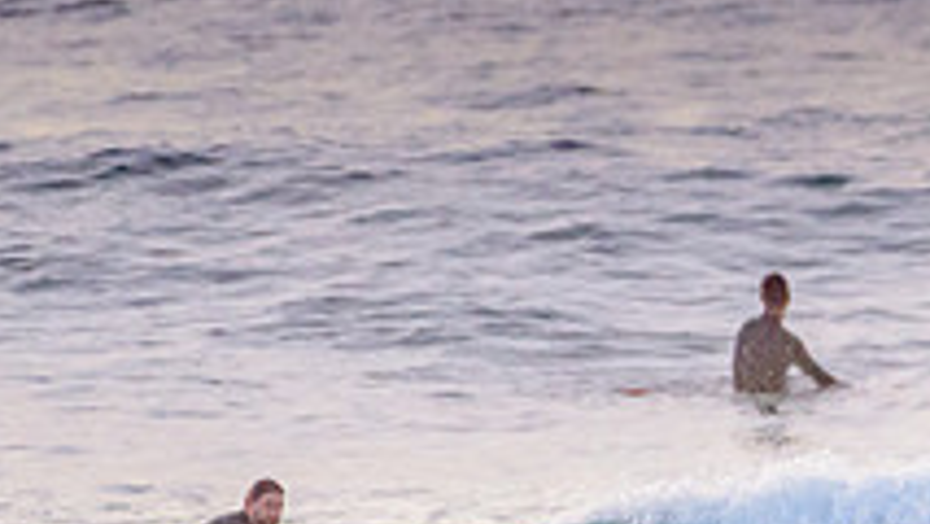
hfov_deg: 1.2
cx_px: 1234
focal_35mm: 1747
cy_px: 611
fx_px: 43097
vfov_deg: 0.7
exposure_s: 1/2000
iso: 1100
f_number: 5.6
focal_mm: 500
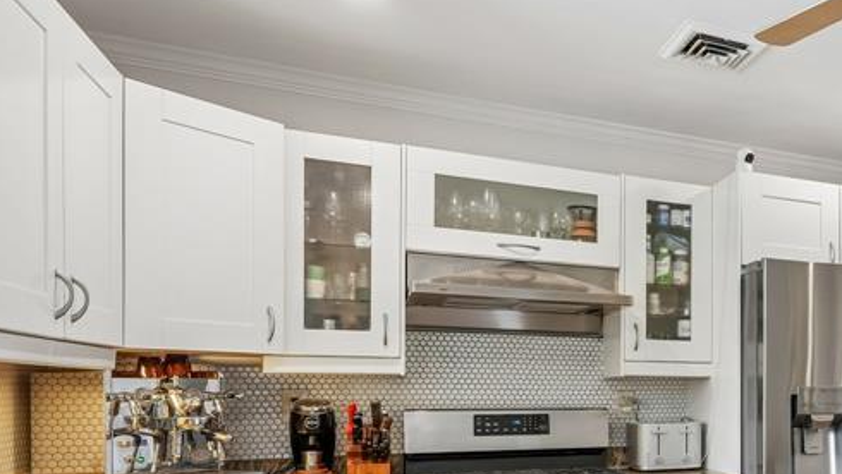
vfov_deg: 32.4
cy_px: 409
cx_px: 859
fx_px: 782
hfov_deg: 46.4
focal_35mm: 35
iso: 400
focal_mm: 16
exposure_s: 1/20
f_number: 9
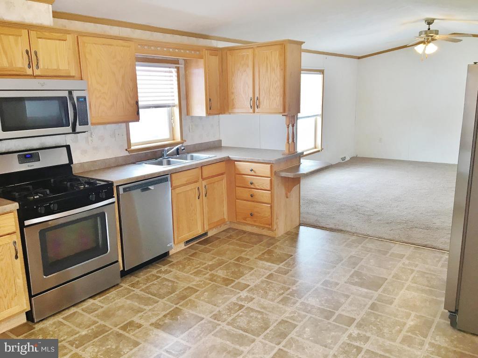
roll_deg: +0.3
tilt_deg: -12.1
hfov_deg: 61.7
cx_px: 239
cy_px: 179
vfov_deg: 48.2
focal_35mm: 29
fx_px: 400
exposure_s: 1/30
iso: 25
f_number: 2.2
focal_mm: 4.15
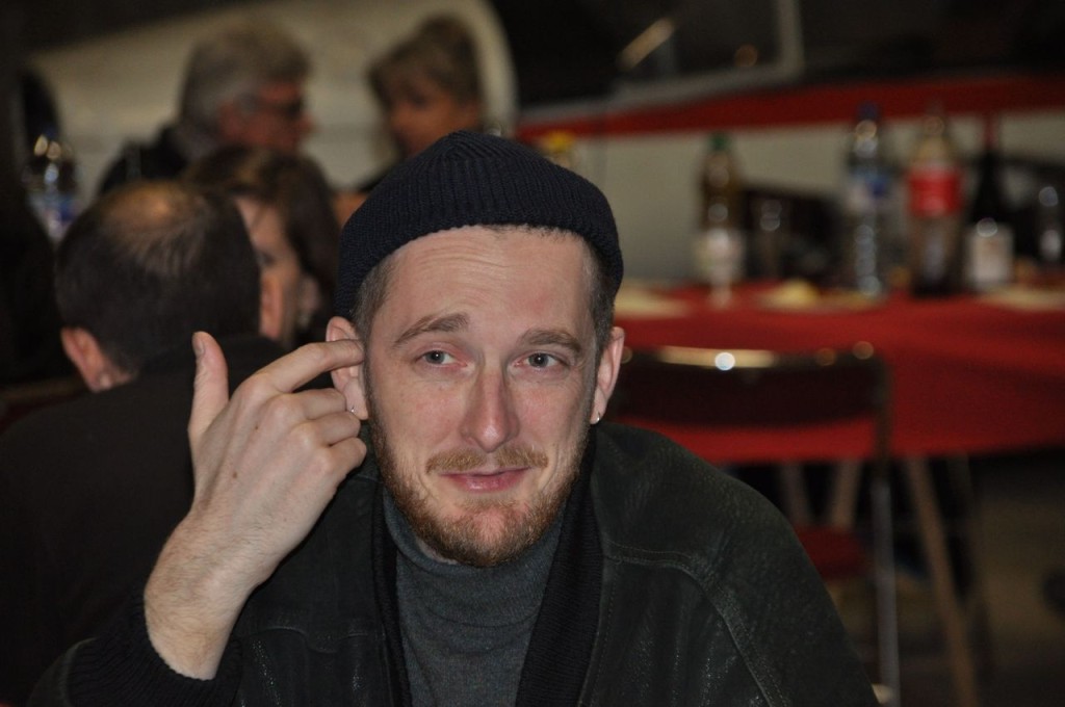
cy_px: 354
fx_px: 6426
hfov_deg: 9.5
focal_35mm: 218
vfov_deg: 6.3
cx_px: 532
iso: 800
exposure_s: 1/60
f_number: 5.6
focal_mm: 145
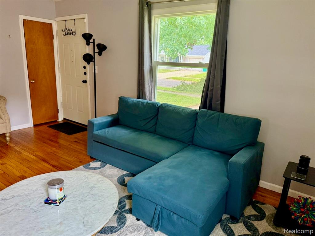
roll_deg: -2.9
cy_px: 118
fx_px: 218
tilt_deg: -14.5
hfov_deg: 71.6
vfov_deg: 56.8
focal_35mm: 24
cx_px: 158
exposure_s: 1/60
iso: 320
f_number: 1.78
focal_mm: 6.76
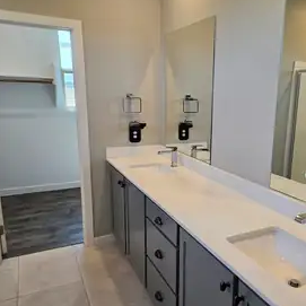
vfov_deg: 54.0
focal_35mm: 30
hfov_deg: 52.9
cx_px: 207
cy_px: 159
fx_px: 300
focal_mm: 5.4
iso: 80
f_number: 1.8
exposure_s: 1/120
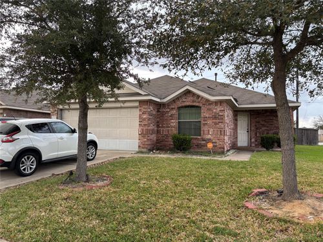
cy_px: 121
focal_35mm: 26
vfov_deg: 53.1
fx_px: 243
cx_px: 162
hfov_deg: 67.3
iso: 40
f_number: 1.6
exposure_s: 1/157
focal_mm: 5.96
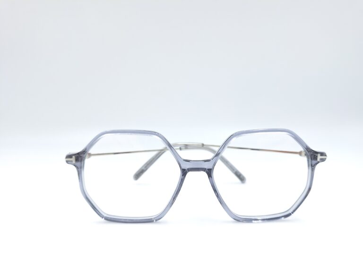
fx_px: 241
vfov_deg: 58.9
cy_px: 136
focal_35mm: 23
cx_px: 182
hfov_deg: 73.9
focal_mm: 5.54
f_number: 1.8
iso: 50
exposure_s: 1/100
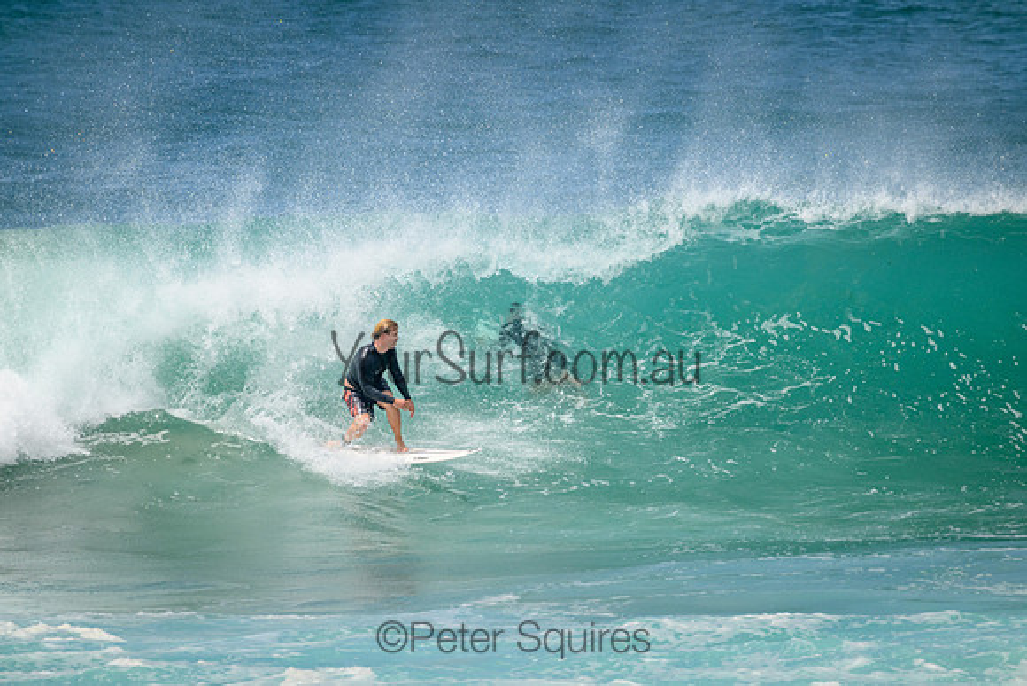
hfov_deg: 2.6
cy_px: 343
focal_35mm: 800
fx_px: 22826
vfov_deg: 1.7
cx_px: 514
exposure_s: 1/2000
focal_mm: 800
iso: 800
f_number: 11
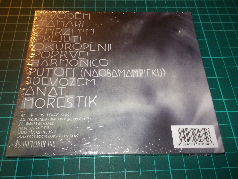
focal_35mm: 29
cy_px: 90
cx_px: 119
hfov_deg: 61.7
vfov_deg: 48.2
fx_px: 199
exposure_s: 1/30
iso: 200
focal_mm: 4.1
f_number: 3.3
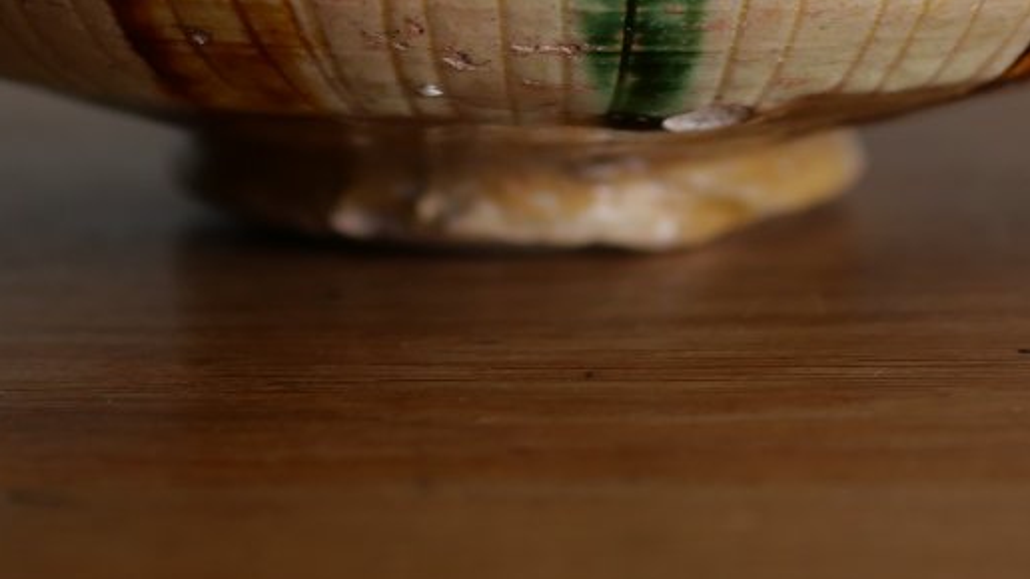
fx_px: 4150
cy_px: -126
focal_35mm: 152
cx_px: 571
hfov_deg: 14.1
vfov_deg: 7.9
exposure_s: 1/60
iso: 200
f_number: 2.8
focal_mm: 30
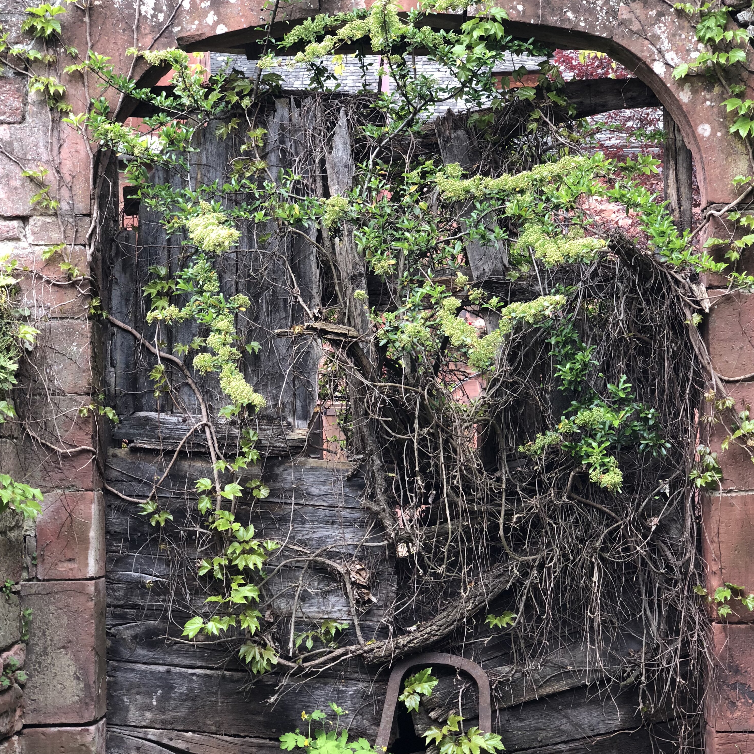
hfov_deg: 27.7
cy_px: 446
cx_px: 379
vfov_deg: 27.7
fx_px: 1528
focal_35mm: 62
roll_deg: +0.8
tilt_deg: +2.0
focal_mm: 6
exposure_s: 1/60
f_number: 2.4
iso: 32
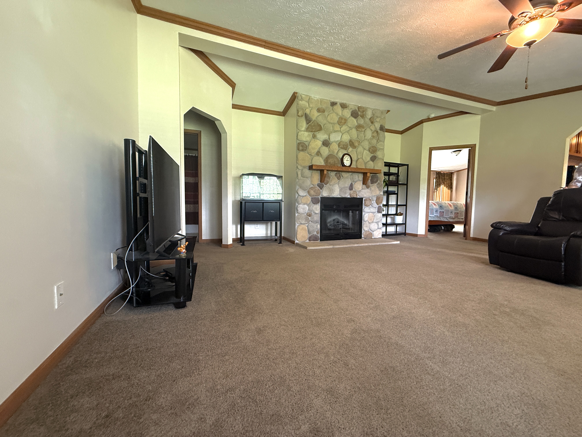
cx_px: 291
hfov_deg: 102.1
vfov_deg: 85.7
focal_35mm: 14
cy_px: 218
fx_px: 235
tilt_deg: -3.1
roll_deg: -0.6
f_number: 2.2
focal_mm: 2.22
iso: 400
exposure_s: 1/60
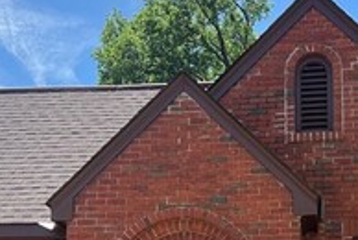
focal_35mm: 89
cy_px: 273
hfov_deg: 22.8
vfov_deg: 15.0
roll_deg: +0.0
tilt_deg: +9.0
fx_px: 886
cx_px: 234
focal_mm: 5.7
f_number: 1.5
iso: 50
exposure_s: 1/2208
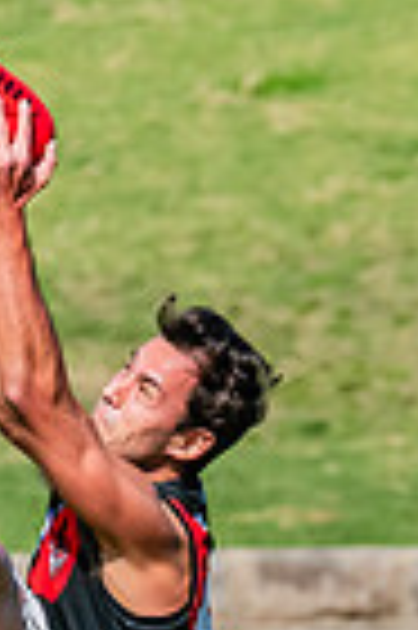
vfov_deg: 0.8
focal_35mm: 2678
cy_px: 609
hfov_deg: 0.5
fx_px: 46754
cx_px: 35
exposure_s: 1/1600
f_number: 10
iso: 800
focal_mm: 420
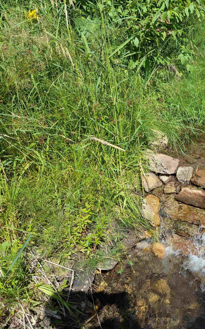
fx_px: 304
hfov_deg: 33.6
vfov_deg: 56.7
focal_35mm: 34
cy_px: 164
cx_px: 212
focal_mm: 6.81
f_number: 1.85
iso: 45
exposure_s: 1/1742
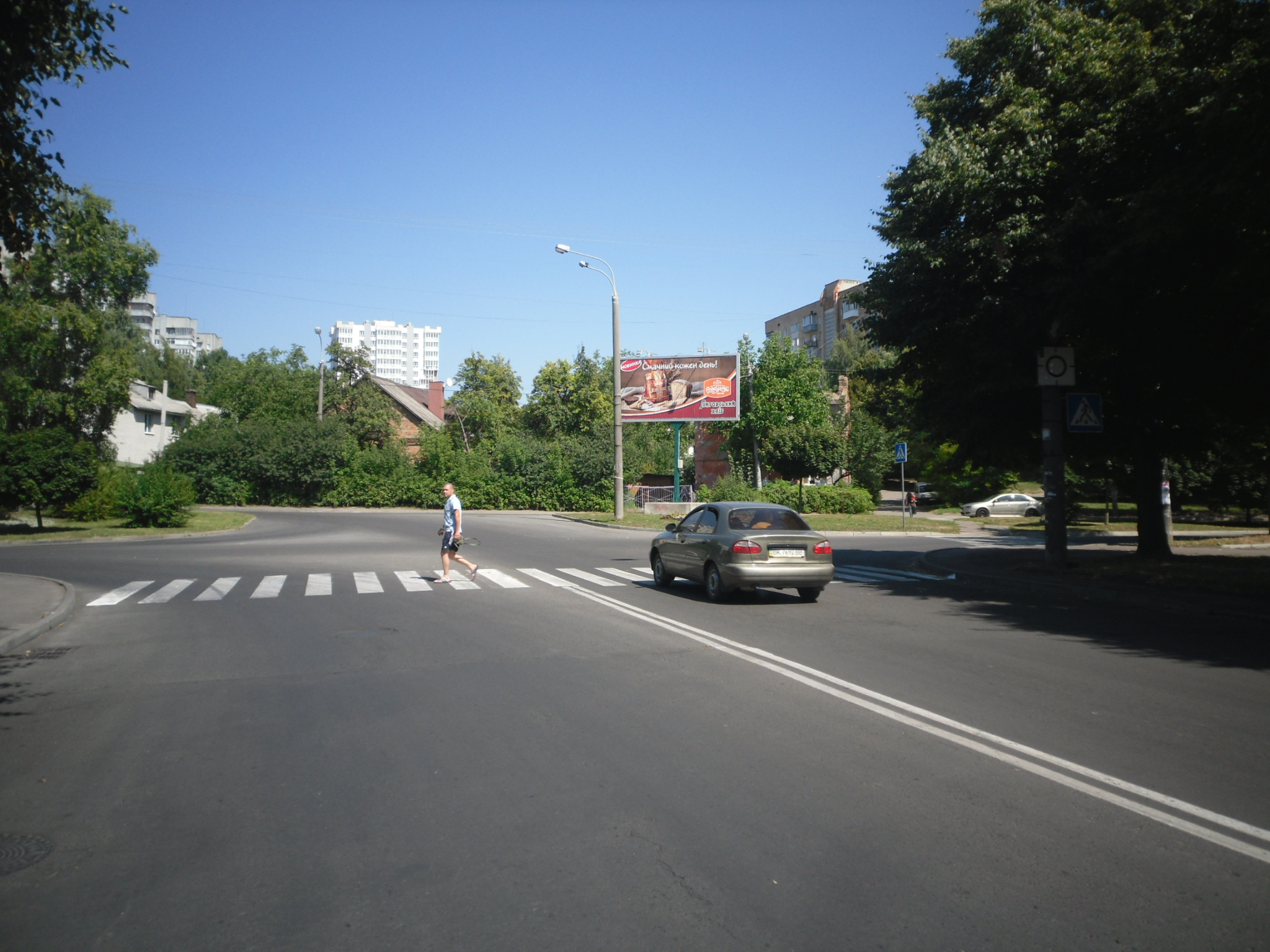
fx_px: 1027
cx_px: 635
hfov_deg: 63.4
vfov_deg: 49.7
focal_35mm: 28
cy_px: 476
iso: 80
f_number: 7.8
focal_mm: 5.1
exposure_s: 1/145
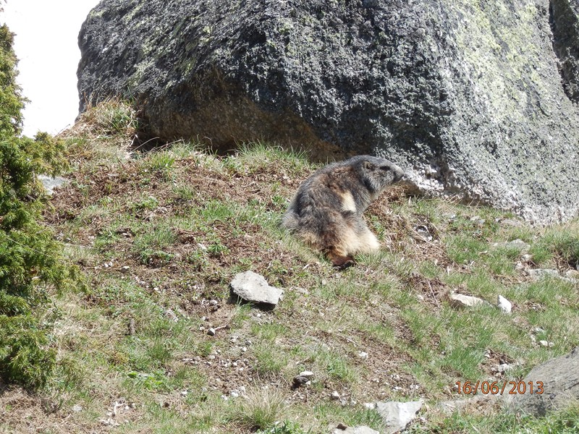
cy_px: 217
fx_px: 3094
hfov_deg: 10.7
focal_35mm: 185
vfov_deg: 8.0
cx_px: 290
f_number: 5.8
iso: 80
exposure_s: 1/200
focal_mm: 33.2
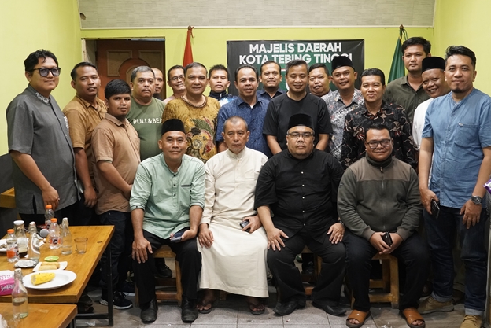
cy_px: 167
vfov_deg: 32.3
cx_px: 250
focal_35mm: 42
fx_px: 567
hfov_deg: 46.9
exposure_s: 1/60
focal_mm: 27
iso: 3200
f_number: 4
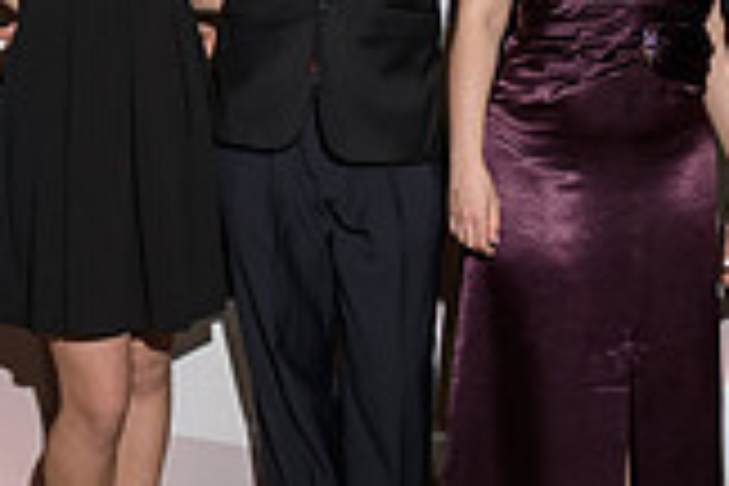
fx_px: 2248
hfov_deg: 18.3
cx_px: 180
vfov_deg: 12.2
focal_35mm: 111
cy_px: 7
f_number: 3.2
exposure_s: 1/125
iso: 1000
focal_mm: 31
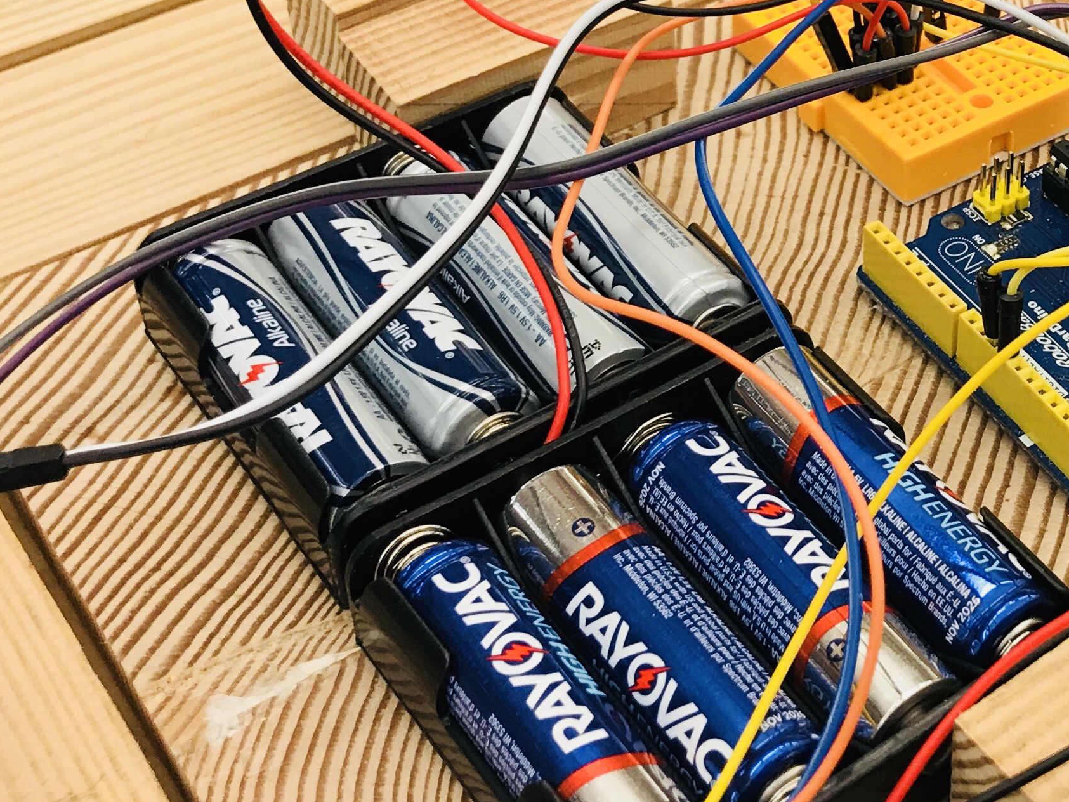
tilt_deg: -39.0
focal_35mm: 67
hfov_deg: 27.6
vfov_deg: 21.6
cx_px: 1023
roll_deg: -3.0
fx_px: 2069
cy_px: 153
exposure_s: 1/40
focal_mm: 3.99
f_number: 1.8
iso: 20
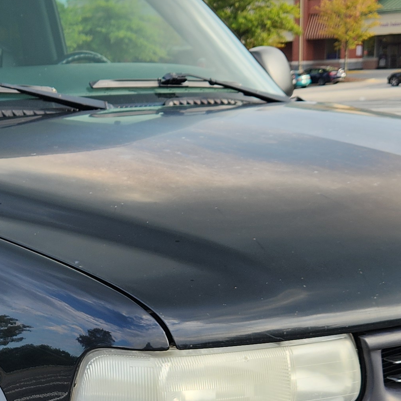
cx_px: 67
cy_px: 365
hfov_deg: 21.3
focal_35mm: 80
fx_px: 1048
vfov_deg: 21.2
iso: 20
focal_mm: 5.4
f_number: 1.8
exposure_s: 1/369
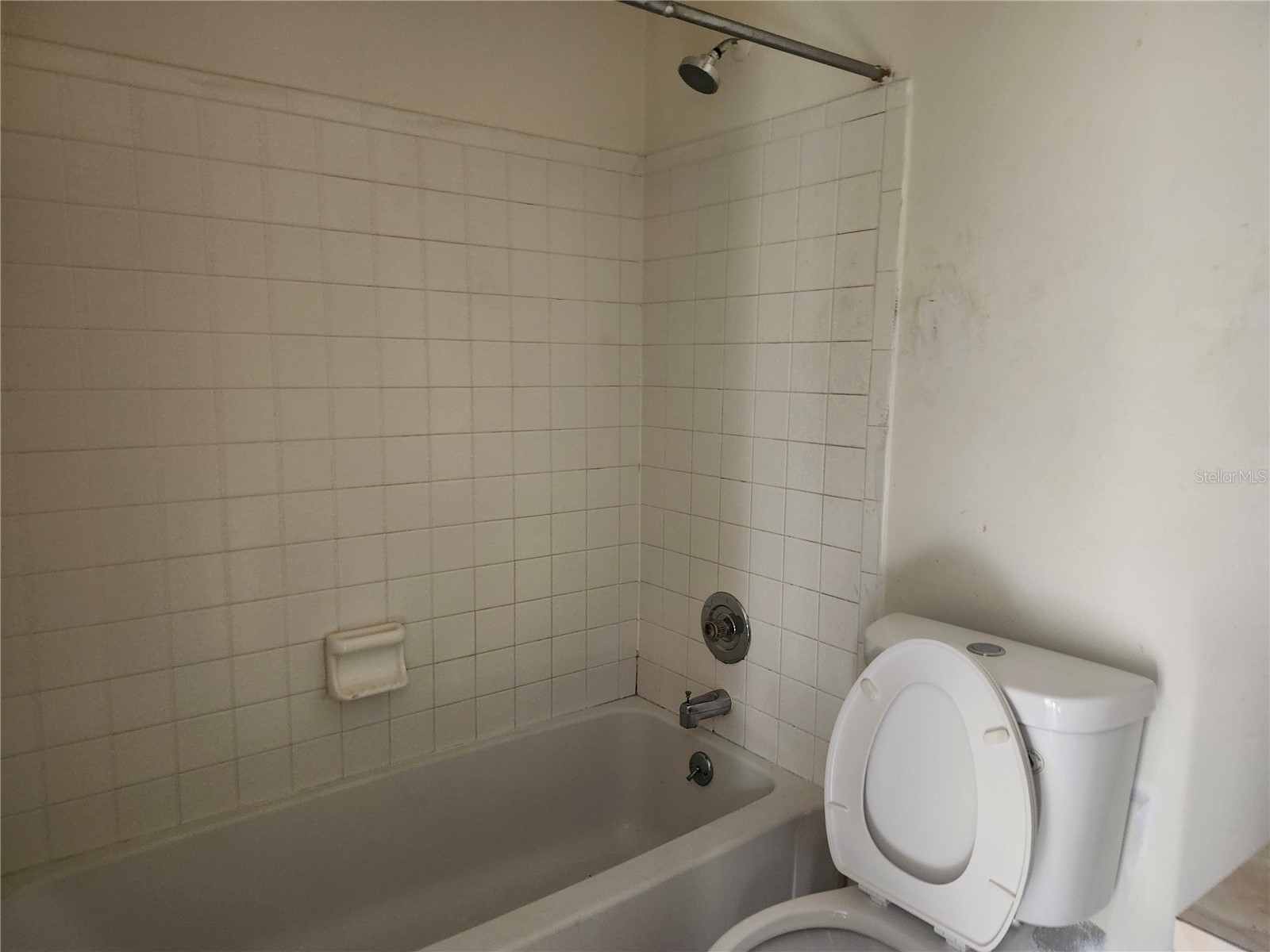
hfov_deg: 73.9
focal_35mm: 23
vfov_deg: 58.9
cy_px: 476
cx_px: 635
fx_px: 844
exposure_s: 1/30
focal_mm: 5.54
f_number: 1.8
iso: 500
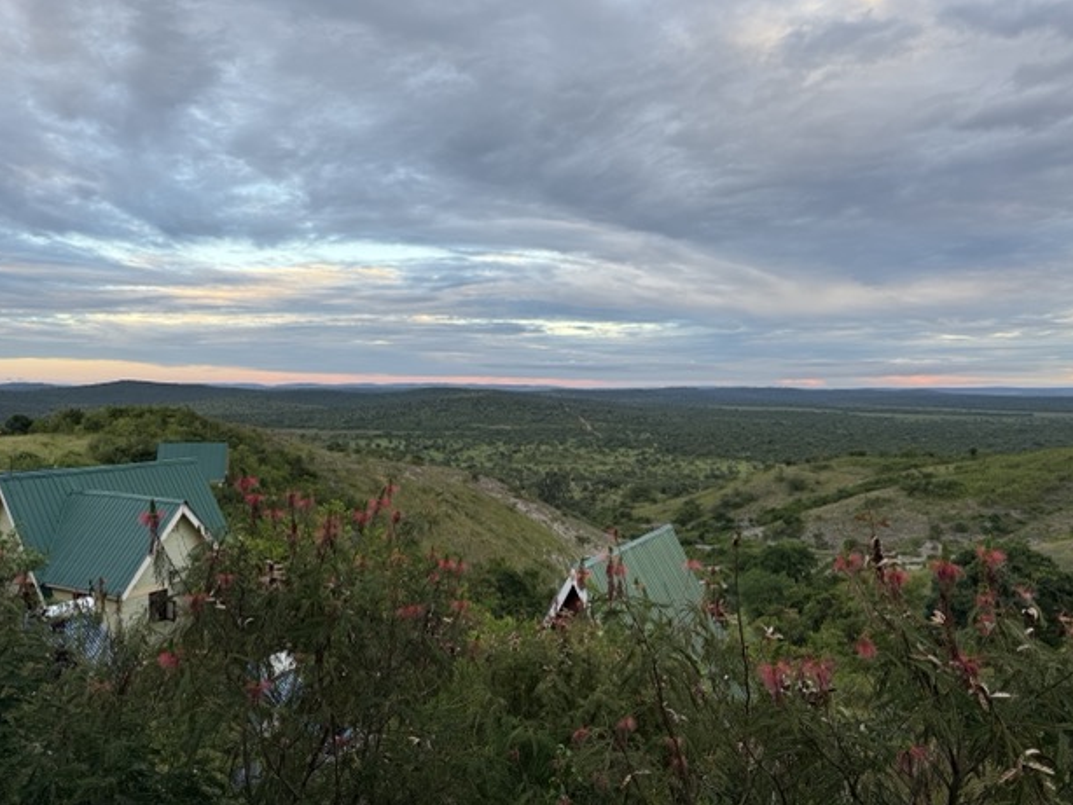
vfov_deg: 54.9
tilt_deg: -0.6
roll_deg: -0.5
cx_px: 519
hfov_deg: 69.4
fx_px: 775
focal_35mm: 25
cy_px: 388
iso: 64
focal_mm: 6.76
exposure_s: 1/161
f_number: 1.78
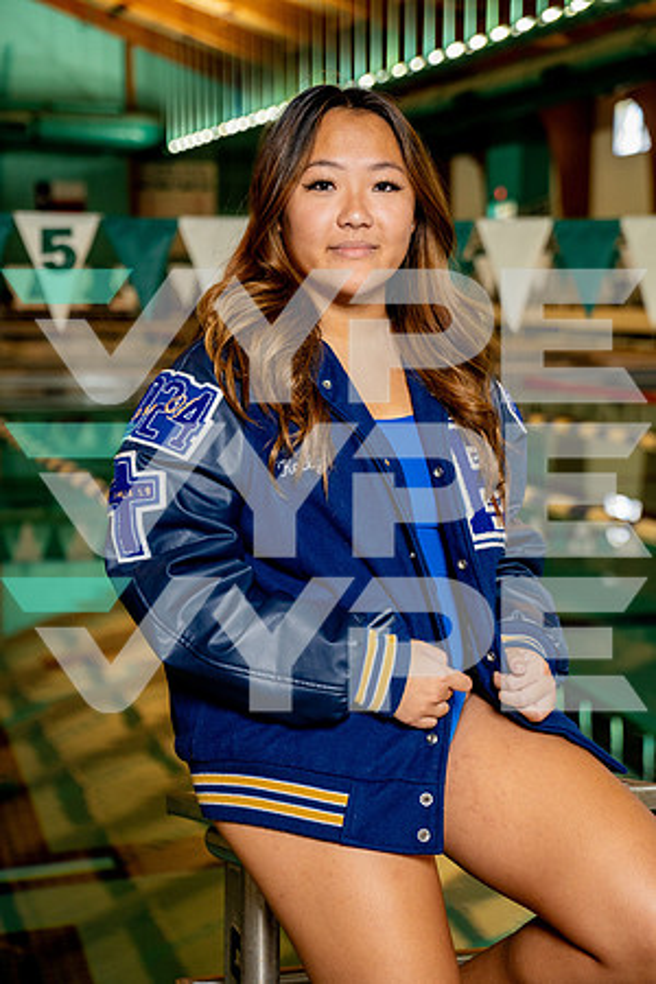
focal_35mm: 70
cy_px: 492
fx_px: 1913
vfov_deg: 28.8
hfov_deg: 19.5
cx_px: 328
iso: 1600
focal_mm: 70
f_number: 4
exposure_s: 1/250
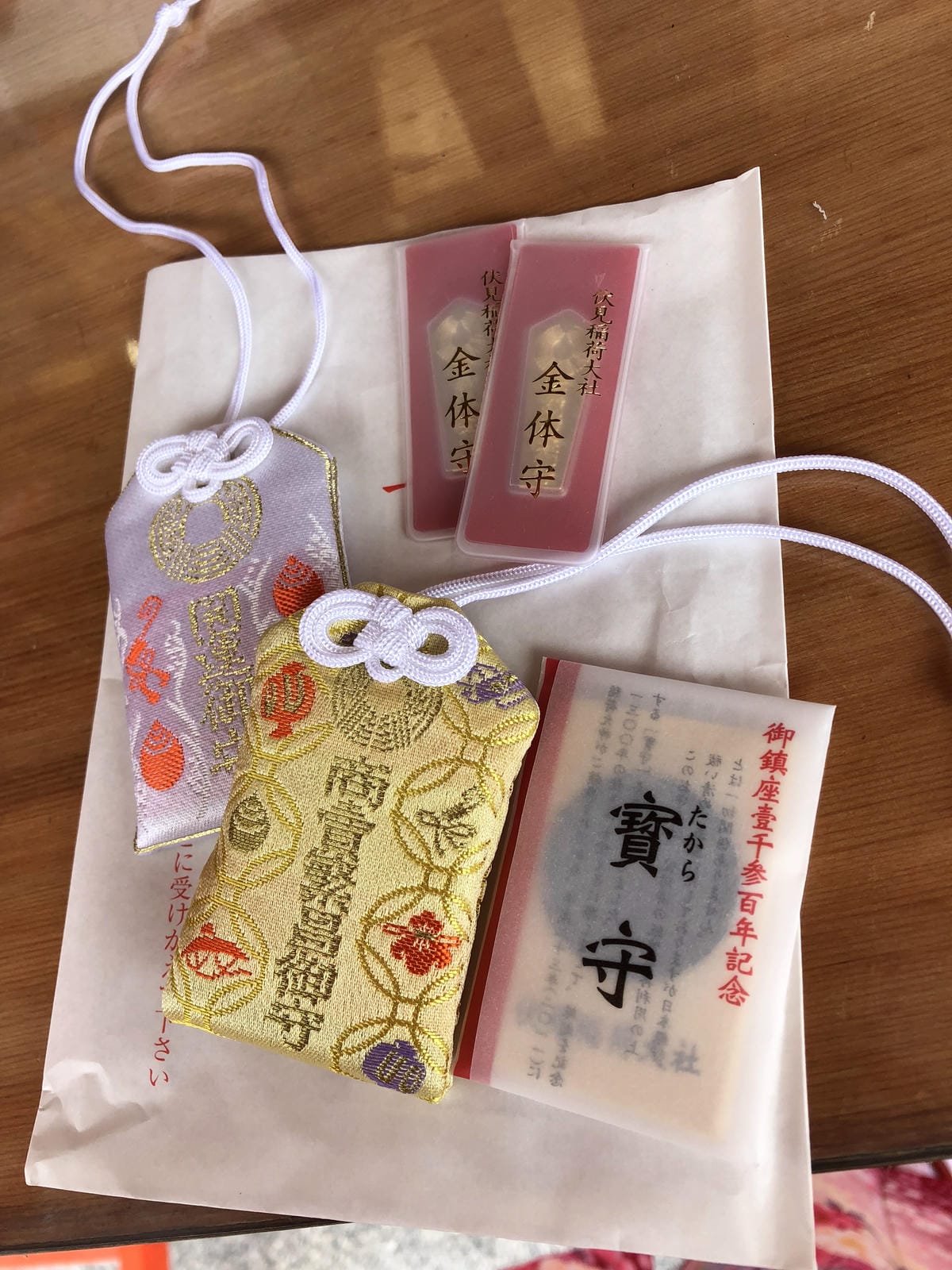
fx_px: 1063
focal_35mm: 29
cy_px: 635
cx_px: 476
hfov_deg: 48.2
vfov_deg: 61.7
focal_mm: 3.99
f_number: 1.8
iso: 25
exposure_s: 1/120
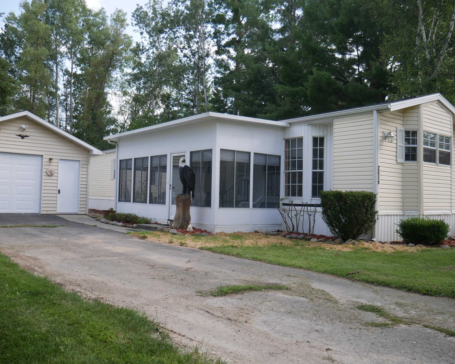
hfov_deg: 57.2
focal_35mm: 31
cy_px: 183
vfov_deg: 47.1
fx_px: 417
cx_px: 221
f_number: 3.5
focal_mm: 14
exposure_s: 1/500
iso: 200
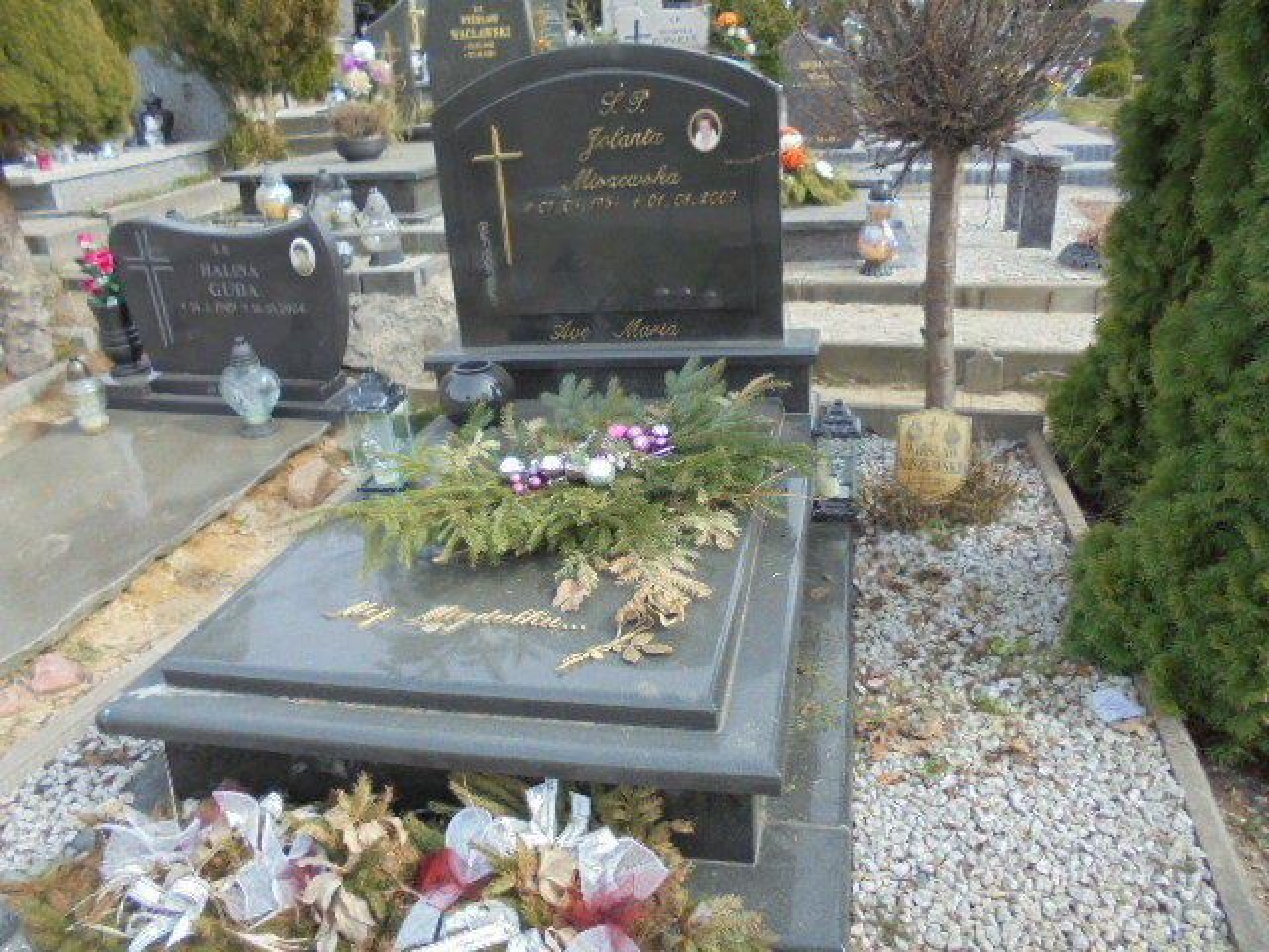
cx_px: 634
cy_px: 476
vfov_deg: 53.1
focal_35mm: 26
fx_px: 953
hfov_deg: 67.3
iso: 100
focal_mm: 4.6
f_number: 3.5
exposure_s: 1/320
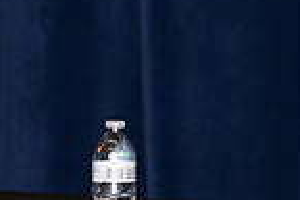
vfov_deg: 1.7
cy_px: -178
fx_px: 6708
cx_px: -198
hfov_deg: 2.6
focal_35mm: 805
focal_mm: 200
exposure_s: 1/160
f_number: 5.6
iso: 1000
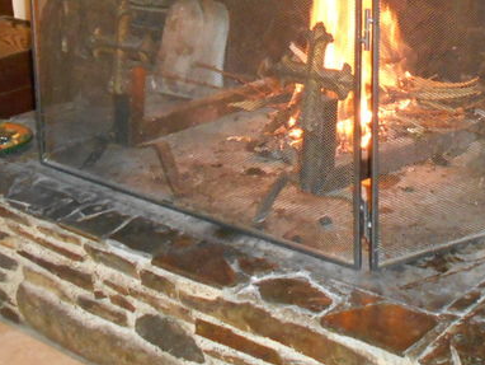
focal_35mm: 68
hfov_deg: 28.1
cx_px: 371
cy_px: -11
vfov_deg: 20.8
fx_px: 953
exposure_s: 1/25
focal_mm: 4.6
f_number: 3.2
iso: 720
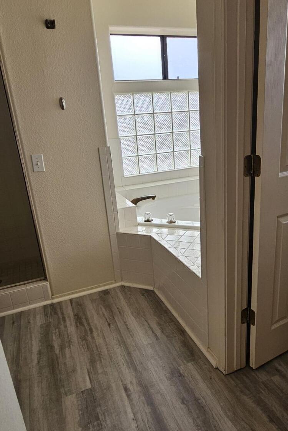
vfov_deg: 73.7
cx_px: 159
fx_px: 288
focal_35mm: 24
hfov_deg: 53.0
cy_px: 229
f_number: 2.2
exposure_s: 1/120
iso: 64
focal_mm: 2.2
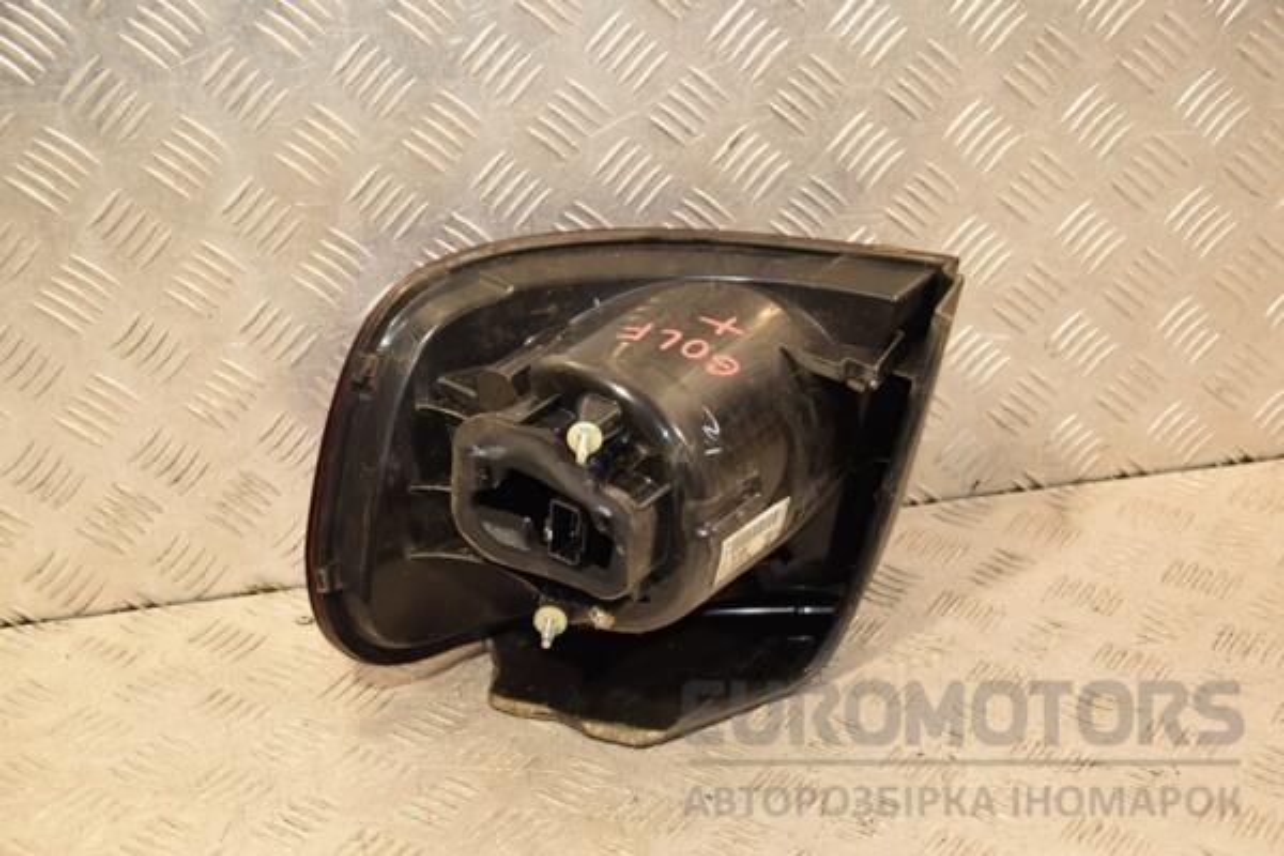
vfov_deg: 22.6
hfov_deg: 33.4
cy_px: 428
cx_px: 642
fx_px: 2140
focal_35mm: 60
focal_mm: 40
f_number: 4.8
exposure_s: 1/100
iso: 800
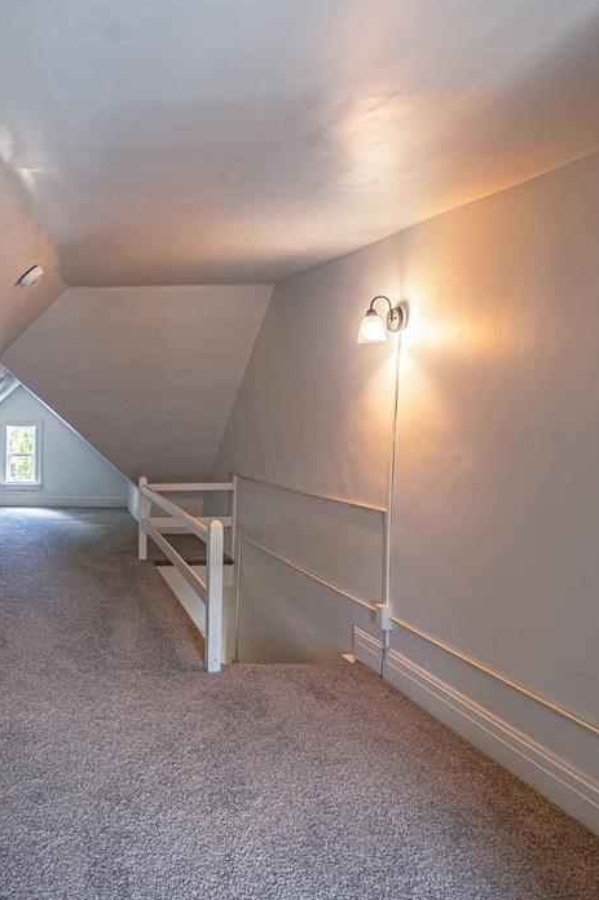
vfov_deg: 71.5
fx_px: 624
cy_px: 444
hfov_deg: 46.2
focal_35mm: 25
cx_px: 57
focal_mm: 16
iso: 640
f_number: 5
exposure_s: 1/320
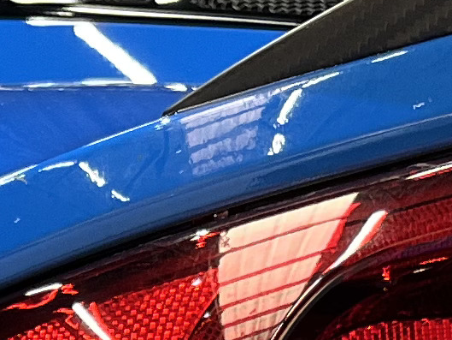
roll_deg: +3.3
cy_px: 967
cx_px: 260
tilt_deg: -10.3
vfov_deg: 6.9
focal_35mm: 198
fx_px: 2586
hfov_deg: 10.0
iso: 100
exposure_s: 1/100
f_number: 1.6
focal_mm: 5.1
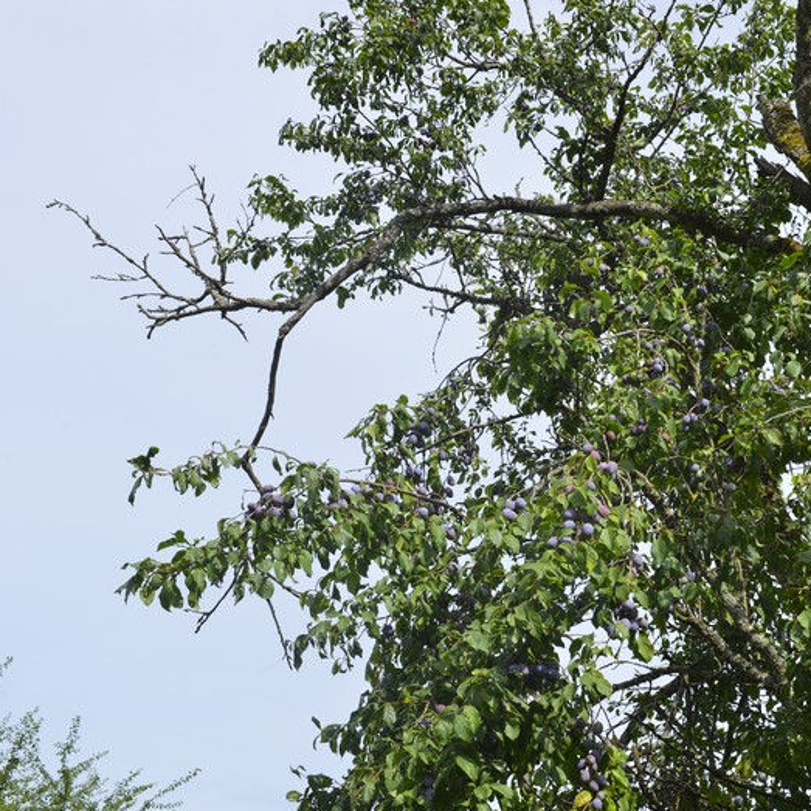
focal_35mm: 52
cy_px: 410
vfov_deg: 32.8
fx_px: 1378
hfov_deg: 32.2
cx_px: 597
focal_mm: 40
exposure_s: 1/125
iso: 125
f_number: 11
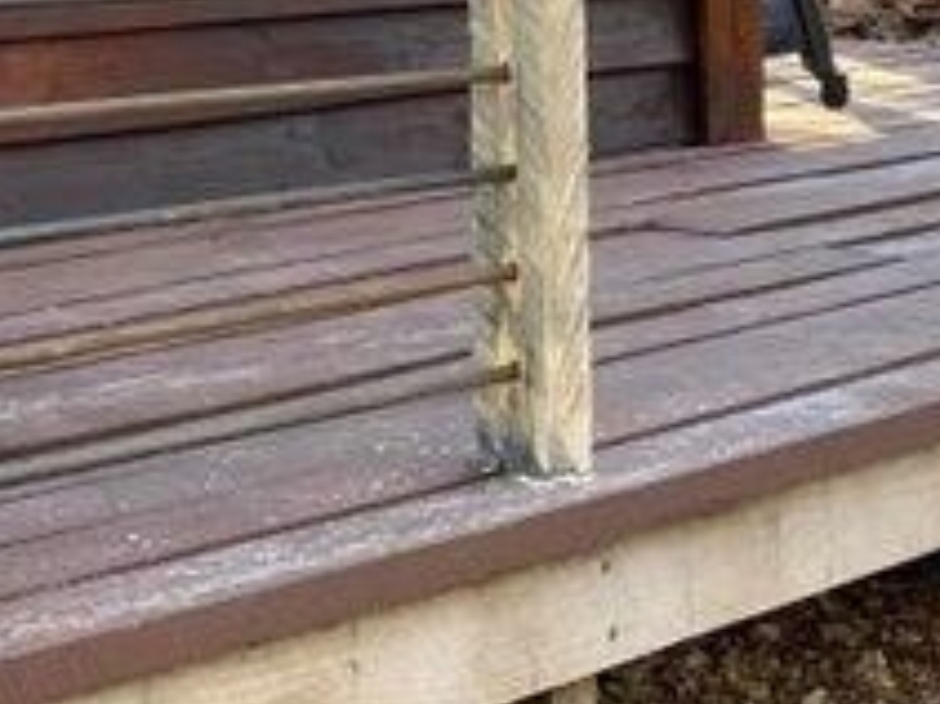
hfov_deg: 18.7
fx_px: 2850
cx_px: 430
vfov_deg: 13.0
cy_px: -468
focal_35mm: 105
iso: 32
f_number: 1.8
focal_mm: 4.25
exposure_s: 1/121
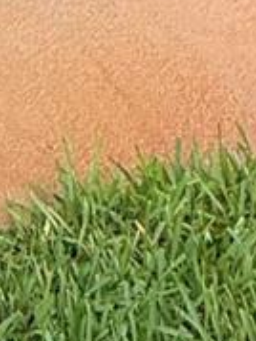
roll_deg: -1.5
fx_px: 928
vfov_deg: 12.6
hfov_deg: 12.3
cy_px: -594
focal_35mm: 94
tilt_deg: -3.2
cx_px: -371
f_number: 2.2
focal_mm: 2.22
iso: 80
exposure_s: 1/120
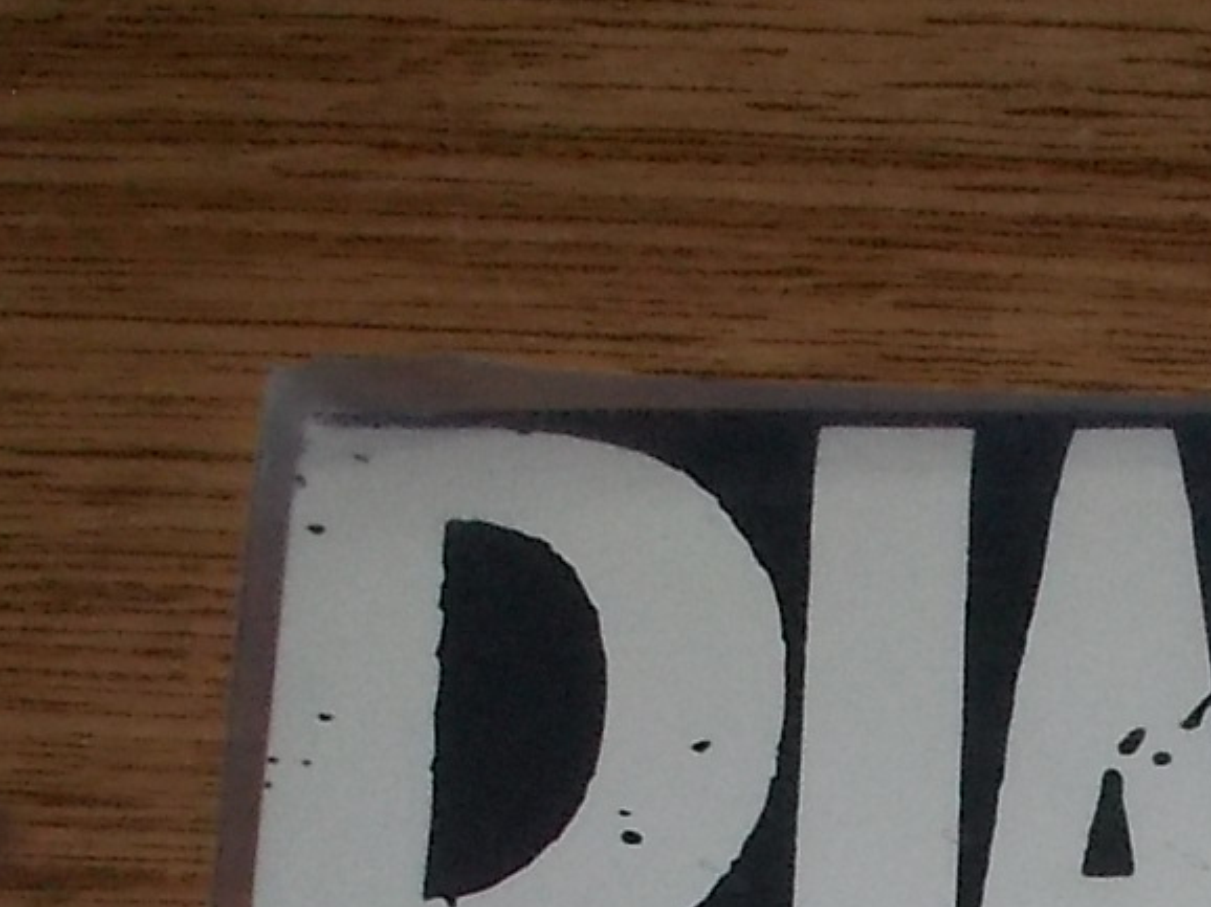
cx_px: 1475
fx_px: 3987
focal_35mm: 114
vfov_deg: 11.9
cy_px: 1678
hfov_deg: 16.5
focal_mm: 4.1
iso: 200
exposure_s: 1/30
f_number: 3.3
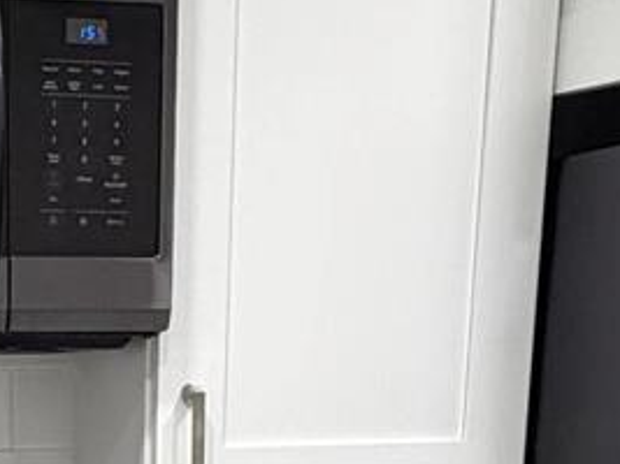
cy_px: 650
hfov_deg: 22.6
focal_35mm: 84
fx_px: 1504
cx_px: 39
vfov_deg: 16.3
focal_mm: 2.22
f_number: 2.2
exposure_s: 1/120
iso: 200
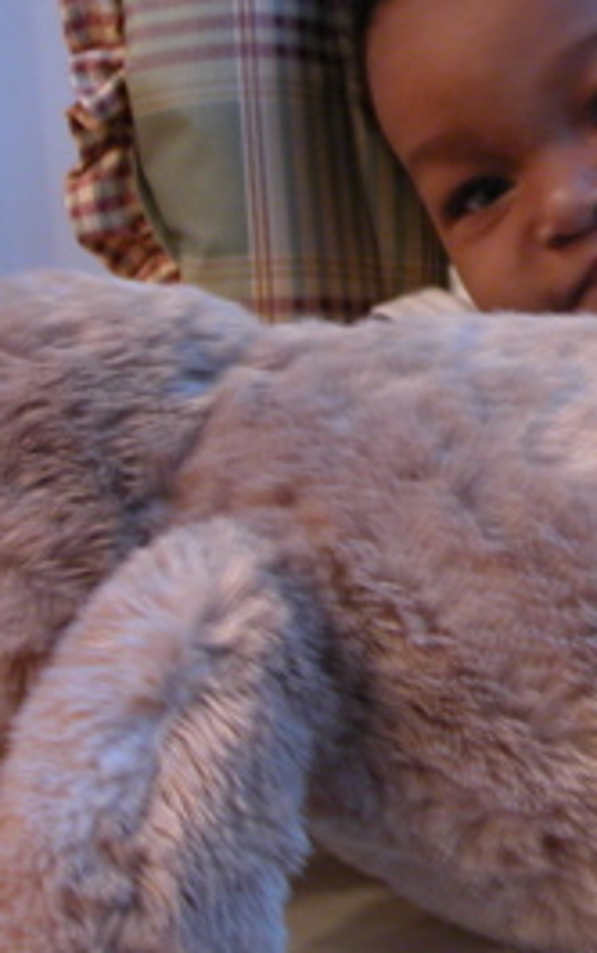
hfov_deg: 11.2
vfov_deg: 18.5
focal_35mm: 112
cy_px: 245
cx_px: 896
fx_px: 2911
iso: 139
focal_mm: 8.9
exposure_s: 1/4
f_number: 2.8
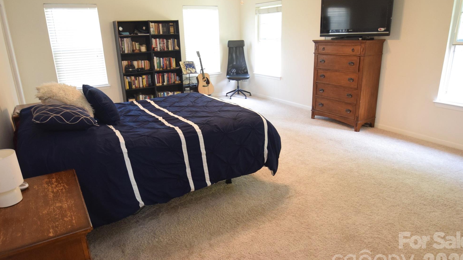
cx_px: 232
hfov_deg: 78.7
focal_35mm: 23
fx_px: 282
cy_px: 117
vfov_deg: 49.4
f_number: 4
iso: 1600
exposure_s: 1/60
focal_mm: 14
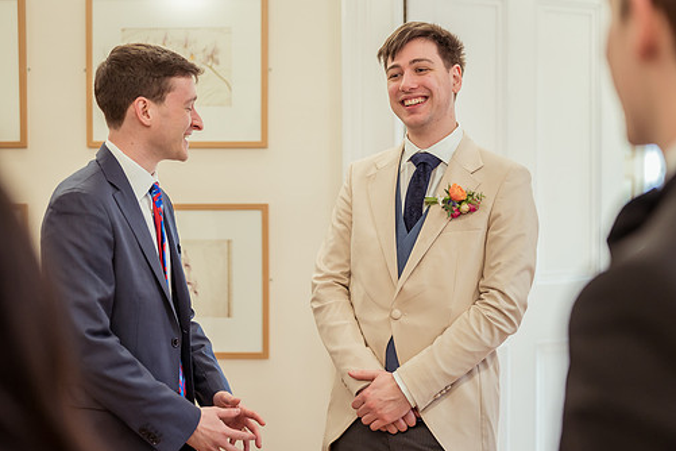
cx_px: 347
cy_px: 218
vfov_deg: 23.4
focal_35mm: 58
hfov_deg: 34.5
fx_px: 1089
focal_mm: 50
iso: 1400
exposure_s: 1/500
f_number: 2
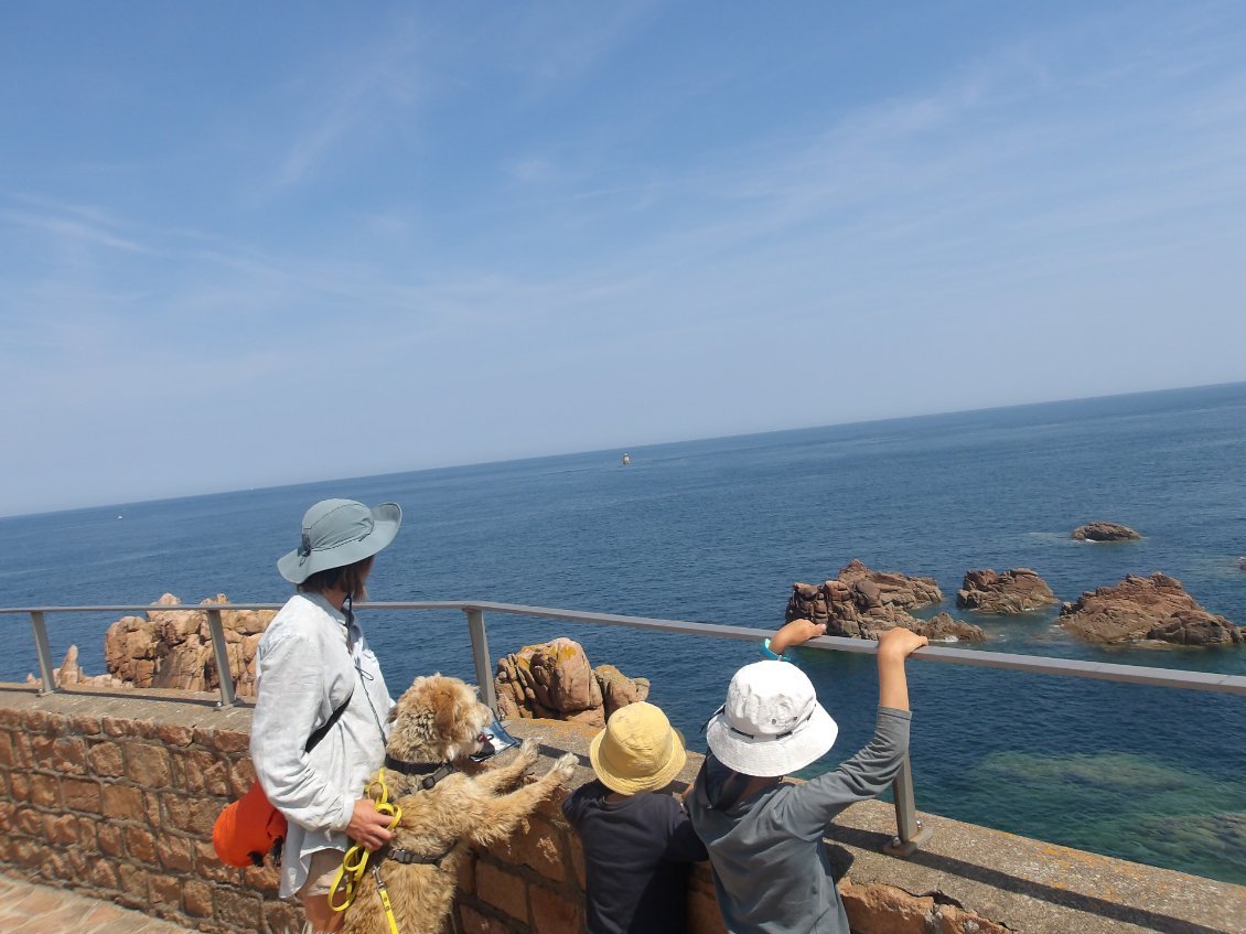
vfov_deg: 51.3
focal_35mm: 27
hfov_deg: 65.3
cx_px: 623
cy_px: 467
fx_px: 972
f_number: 10.4
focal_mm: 4.9
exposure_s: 1/139
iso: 100
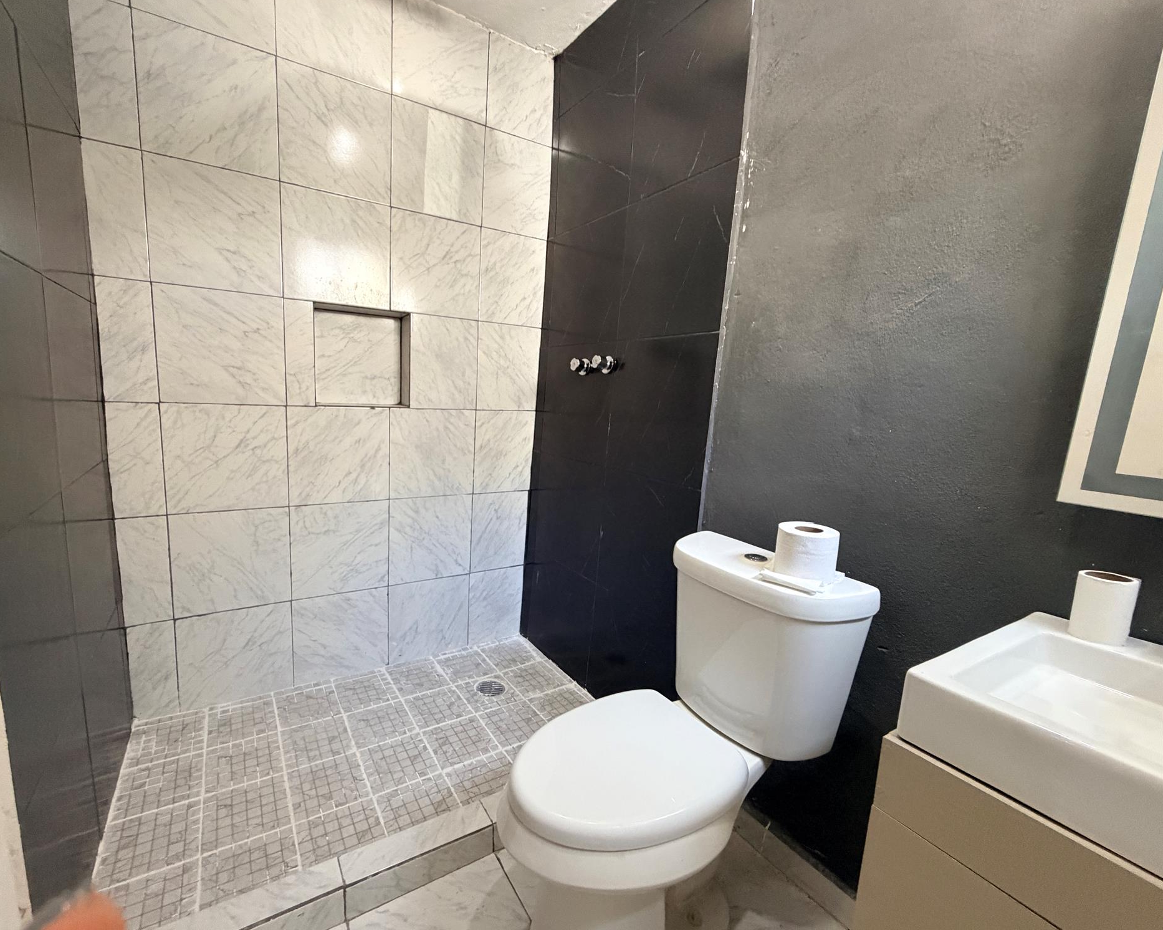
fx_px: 516
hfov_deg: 96.5
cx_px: 526
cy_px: 472
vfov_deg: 84.0
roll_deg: -2.7
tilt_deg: -7.9
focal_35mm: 15
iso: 400
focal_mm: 2.22
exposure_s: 1/60
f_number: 2.2
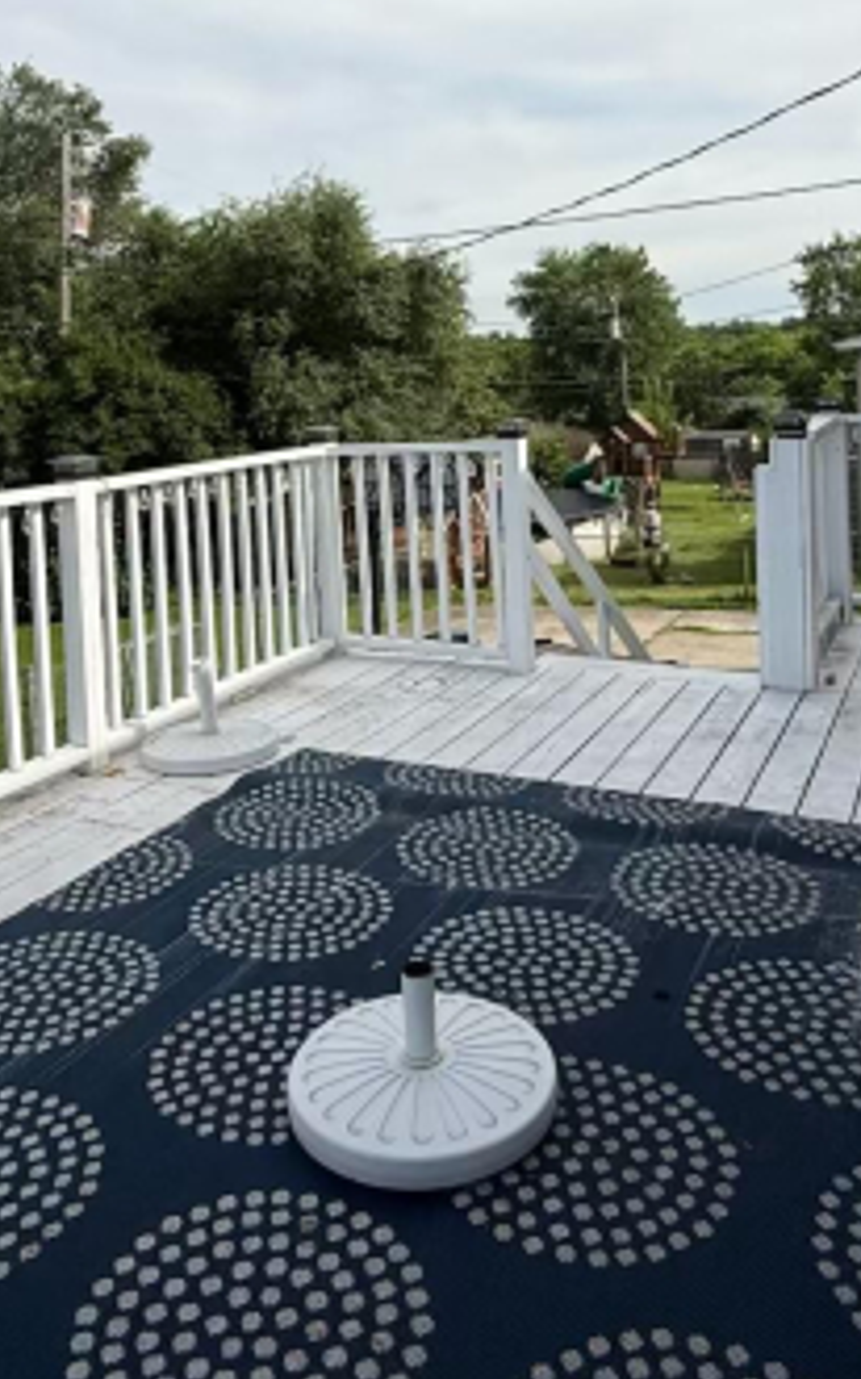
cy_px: 401
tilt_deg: -1.9
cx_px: 412
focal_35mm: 30
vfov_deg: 60.5
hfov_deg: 41.8
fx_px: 1127
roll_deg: +2.3
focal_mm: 2.22
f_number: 2.2
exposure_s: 1/2165
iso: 50
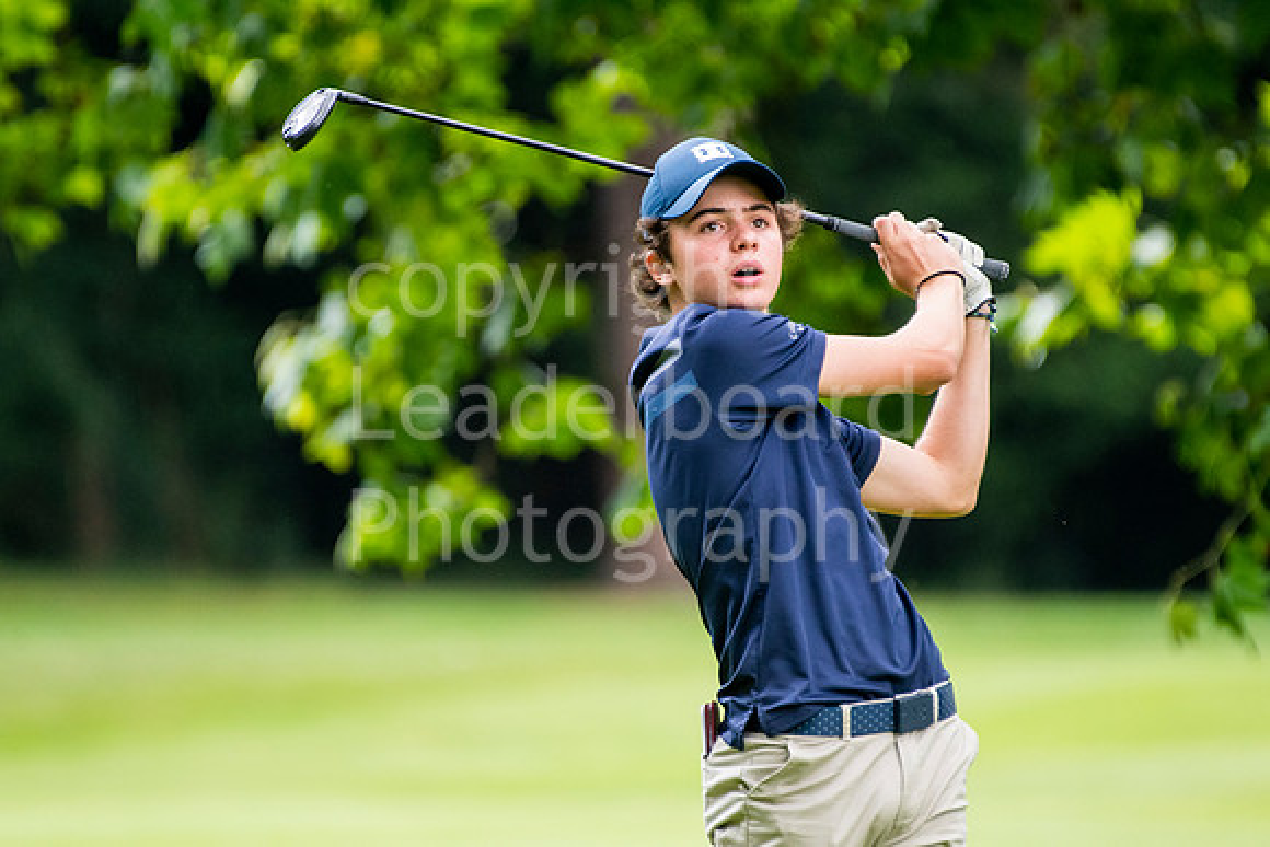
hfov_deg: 2.7
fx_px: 26463
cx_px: 635
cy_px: 424
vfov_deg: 1.8
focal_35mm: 750
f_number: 5.6
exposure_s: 1/1000
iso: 1250
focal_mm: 500
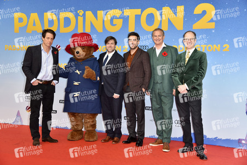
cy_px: 82
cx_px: 124
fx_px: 357
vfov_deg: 26.0
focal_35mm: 52
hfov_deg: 38.2
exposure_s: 1/200
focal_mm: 52
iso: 640
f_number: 5.6
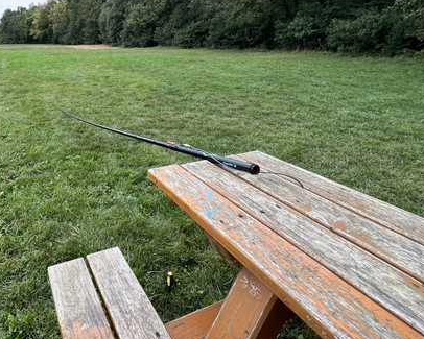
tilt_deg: -11.6
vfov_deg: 65.5
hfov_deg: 73.4
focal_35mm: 20
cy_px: 102
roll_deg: +0.0
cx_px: 95
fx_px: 251
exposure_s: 1/145
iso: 32
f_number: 1.8
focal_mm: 1.57
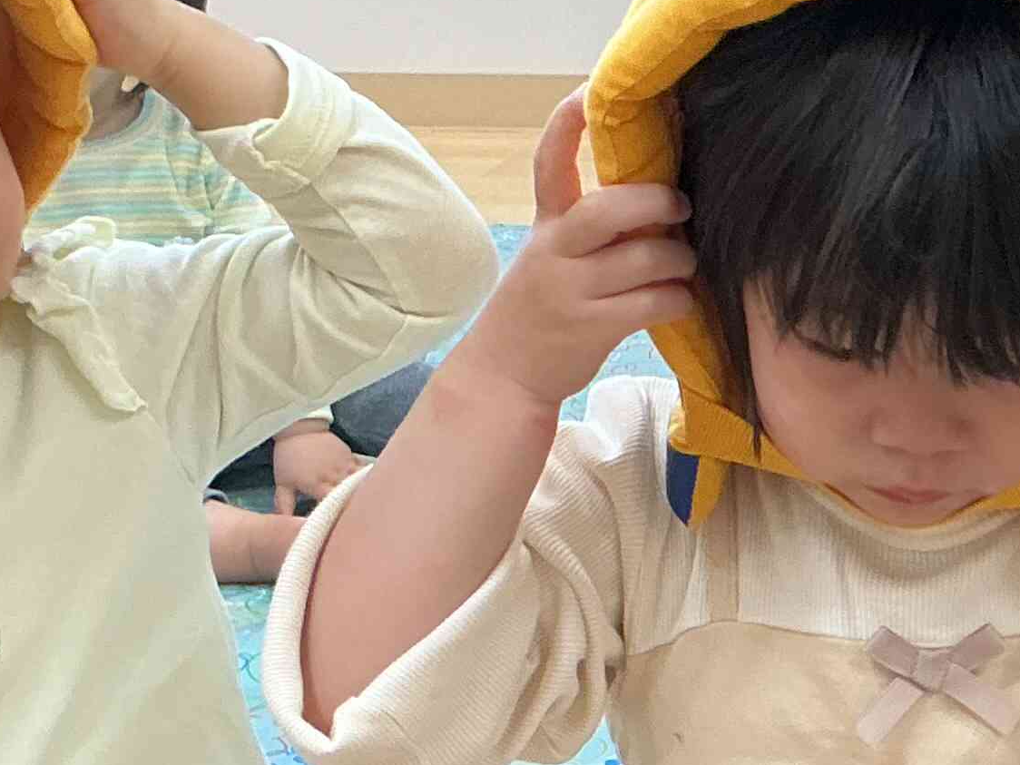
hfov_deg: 17.9
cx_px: 1237
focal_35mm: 104
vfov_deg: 14.2
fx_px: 3064
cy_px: 502
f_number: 1.8
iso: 50
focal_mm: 3
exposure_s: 1/60
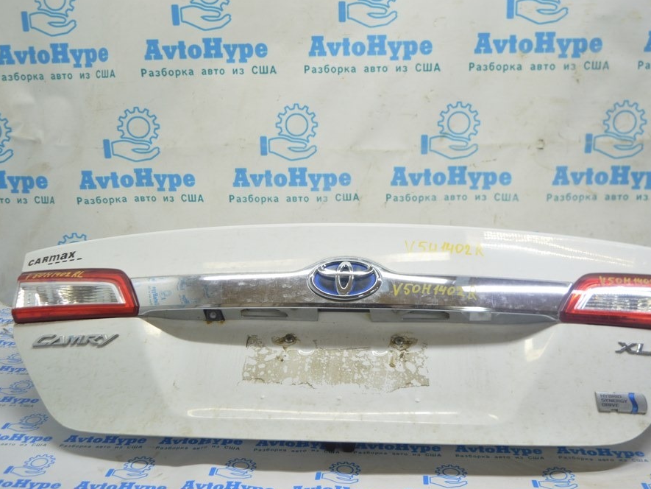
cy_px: 242
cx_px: 338
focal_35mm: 40
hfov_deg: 46.8
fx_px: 752
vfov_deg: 36.0
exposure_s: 1/40
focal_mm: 24
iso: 400
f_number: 4
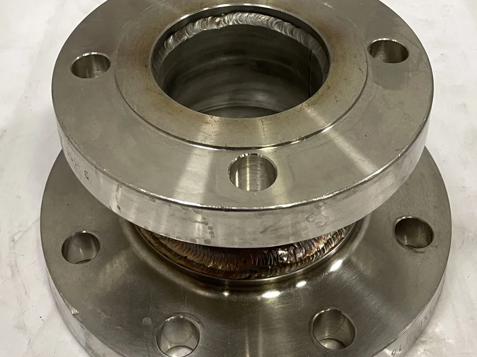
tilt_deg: -30.7
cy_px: -41
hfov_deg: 36.8
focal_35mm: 52
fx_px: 717
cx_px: 217
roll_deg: +0.5
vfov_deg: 25.8
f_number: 1.6
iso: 125
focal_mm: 4.2
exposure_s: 1/60
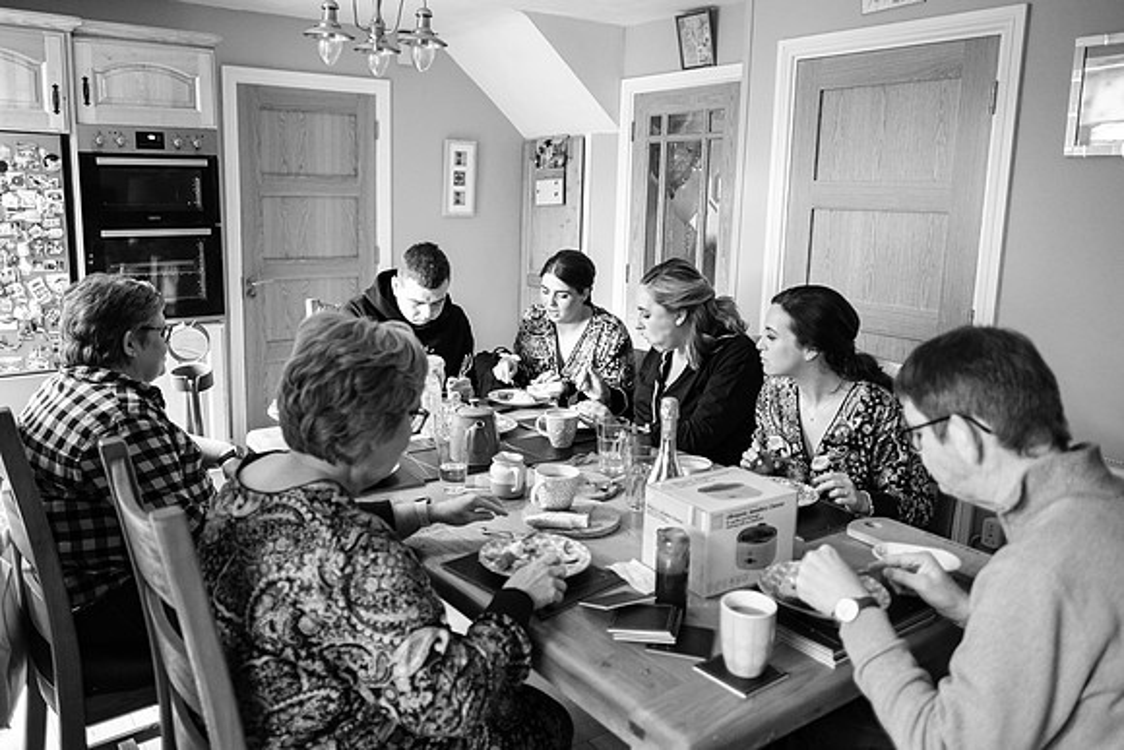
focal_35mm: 27
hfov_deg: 68.0
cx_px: 510
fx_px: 831
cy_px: 347
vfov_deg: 48.6
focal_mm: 16
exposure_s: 1/160
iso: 1600
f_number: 1.6
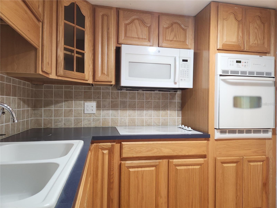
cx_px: 138
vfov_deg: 58.9
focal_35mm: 23
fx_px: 184
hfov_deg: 73.9
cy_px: 104
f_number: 1.8
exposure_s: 1/120
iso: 250
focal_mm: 5.4
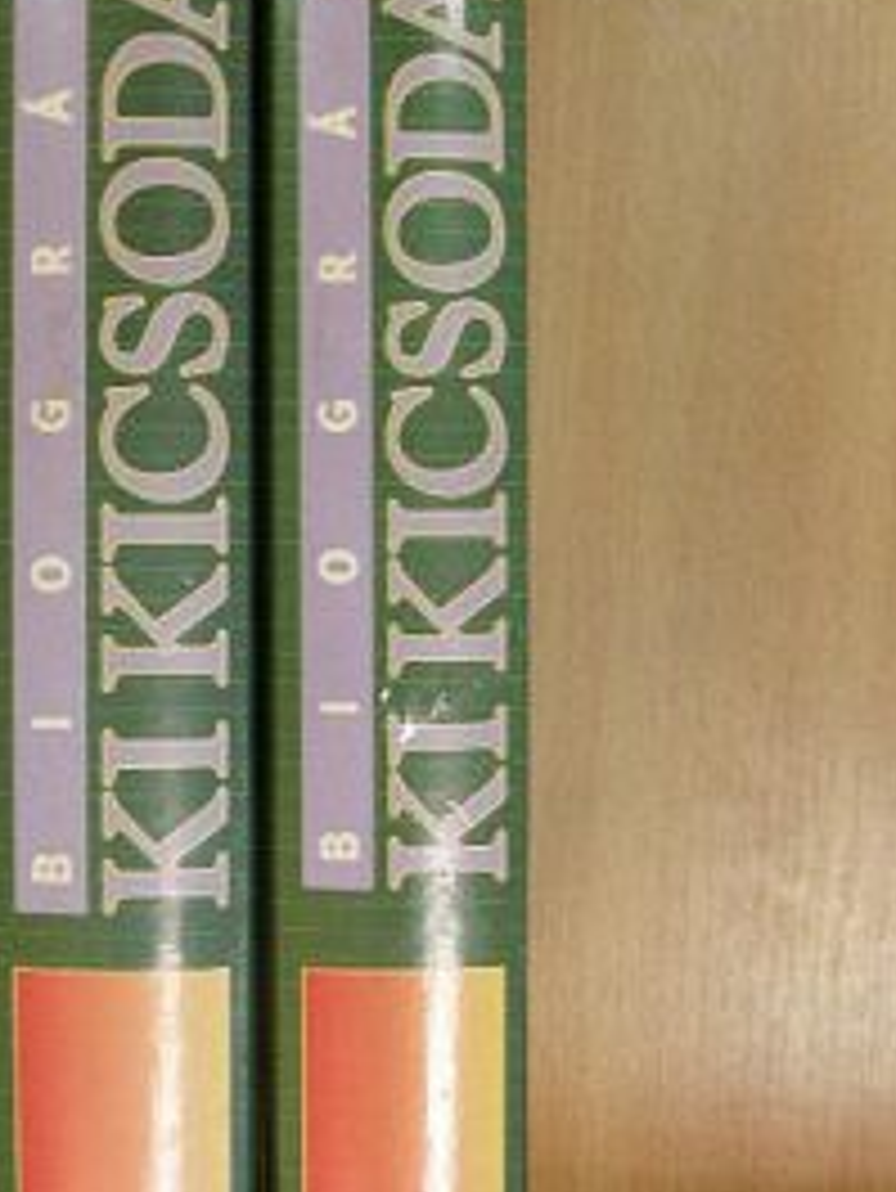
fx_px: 2241
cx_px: 293
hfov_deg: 22.5
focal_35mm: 65
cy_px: 448
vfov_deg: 29.7
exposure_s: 1/23.8
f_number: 3.5
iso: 200
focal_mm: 6.3
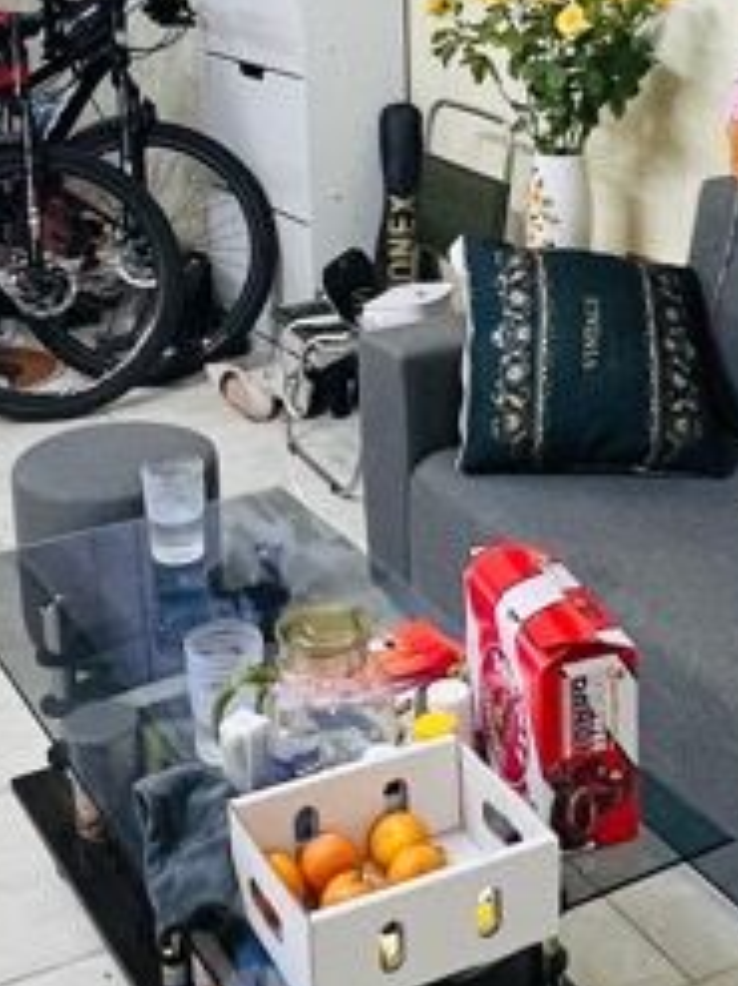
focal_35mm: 54
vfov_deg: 34.9
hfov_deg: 27.0
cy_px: 267
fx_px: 1536
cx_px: 415
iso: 320
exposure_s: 1/50
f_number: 1.8
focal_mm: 1.57
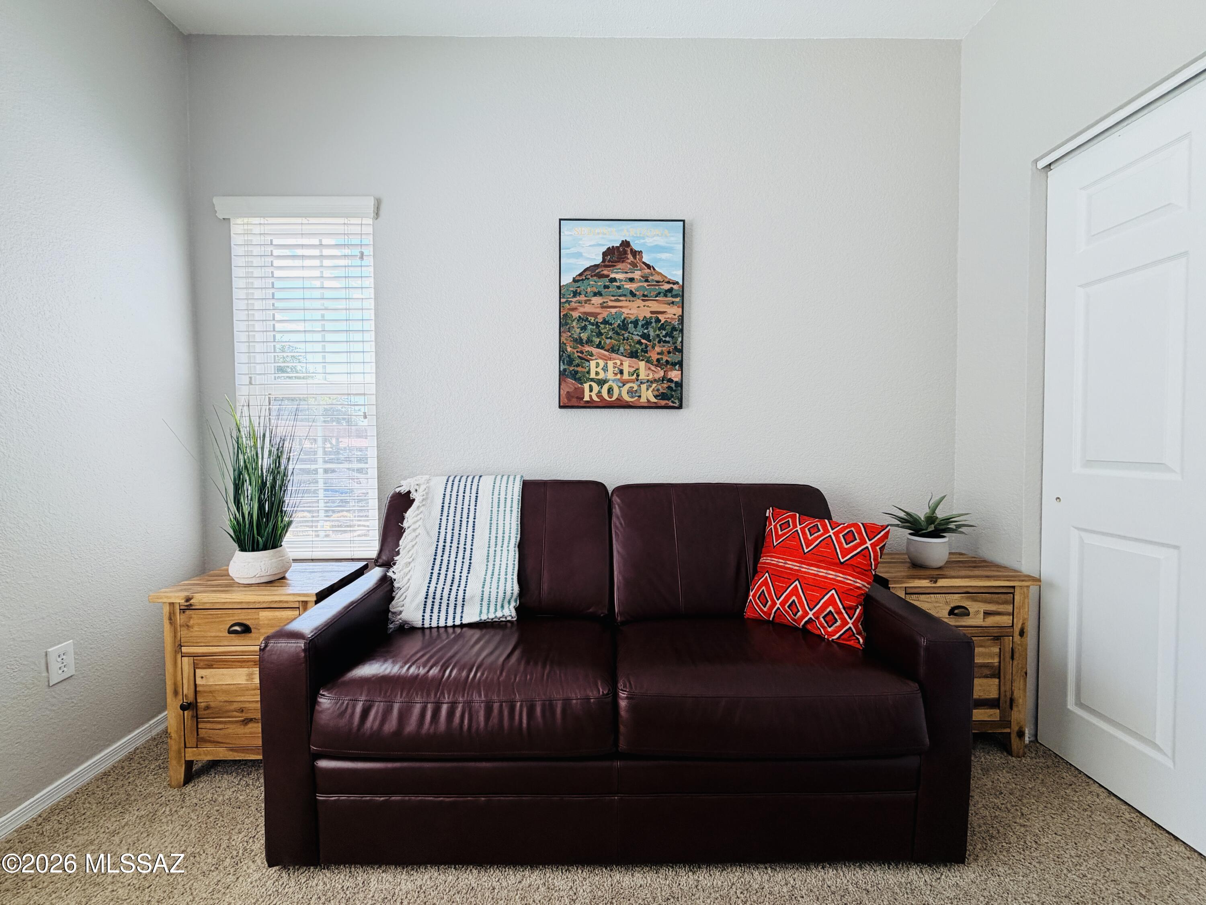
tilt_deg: -1.5
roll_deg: +0.1
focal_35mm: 14
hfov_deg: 102.1
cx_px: 603
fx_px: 488
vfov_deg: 85.7
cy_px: 452
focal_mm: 2.22
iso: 80
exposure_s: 1/121
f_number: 2.2
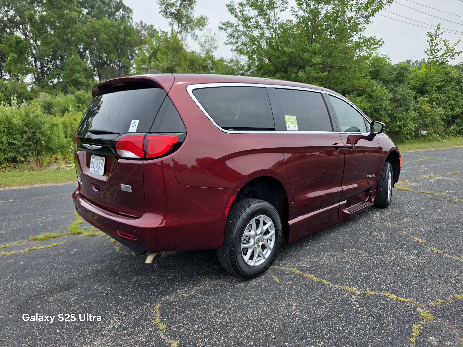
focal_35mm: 23
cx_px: 232
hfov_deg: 73.9
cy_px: 174
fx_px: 308
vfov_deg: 58.9
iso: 80
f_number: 1.7
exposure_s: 1/3100
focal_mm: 6.3
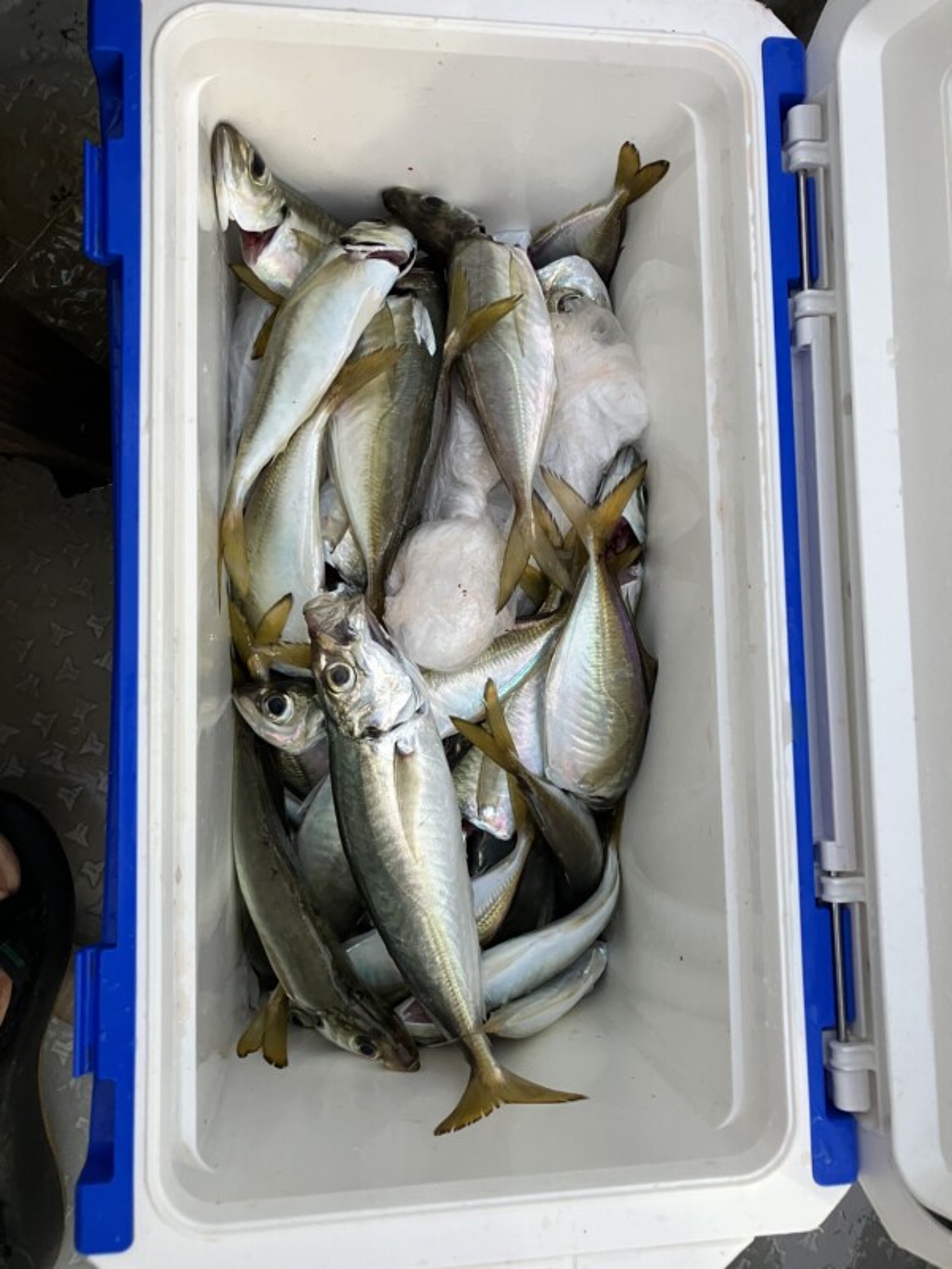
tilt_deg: -83.4
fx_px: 1027
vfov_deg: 63.4
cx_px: 476
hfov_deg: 49.7
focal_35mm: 28
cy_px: 634
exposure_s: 1/60
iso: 125
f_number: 1.8
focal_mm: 3.99
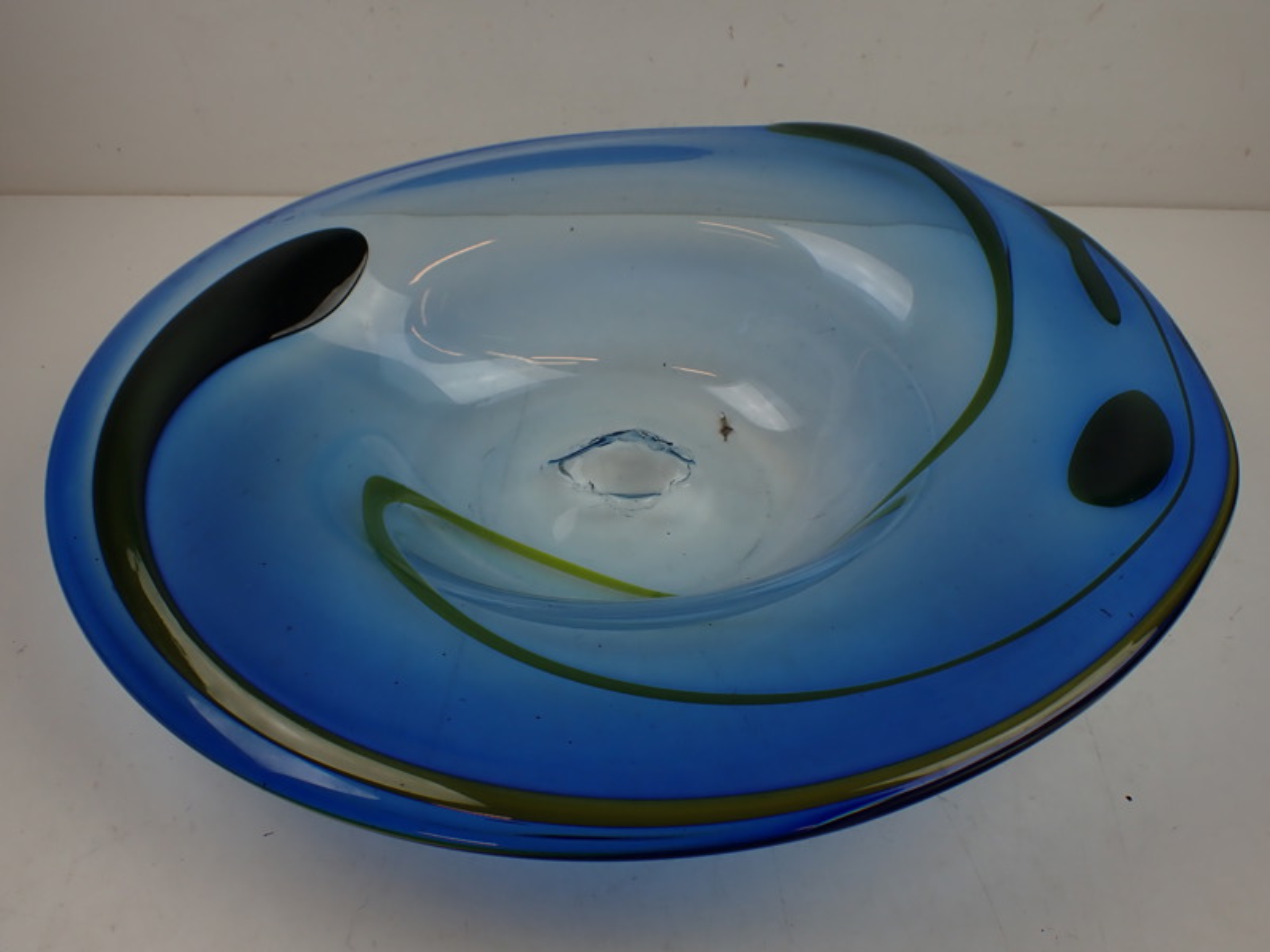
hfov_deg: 60.0
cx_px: 635
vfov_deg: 46.8
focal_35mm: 30
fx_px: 1101
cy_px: 476
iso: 100
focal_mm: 5.4
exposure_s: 1/160
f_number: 2.3
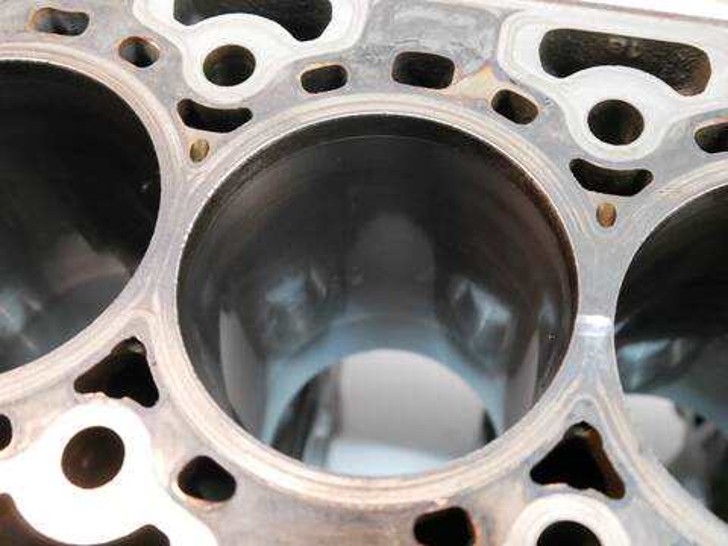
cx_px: 364
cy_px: 273
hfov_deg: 42.9
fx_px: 925
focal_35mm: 44
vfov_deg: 32.9
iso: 3200
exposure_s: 1/125
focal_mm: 22
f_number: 4.4
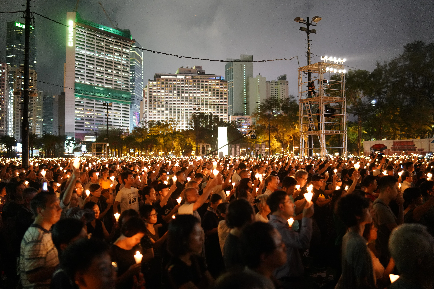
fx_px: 422
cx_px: 217
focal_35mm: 35
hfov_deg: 54.4
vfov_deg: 37.9
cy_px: 144
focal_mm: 35
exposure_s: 1/30
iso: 4000
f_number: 1.4
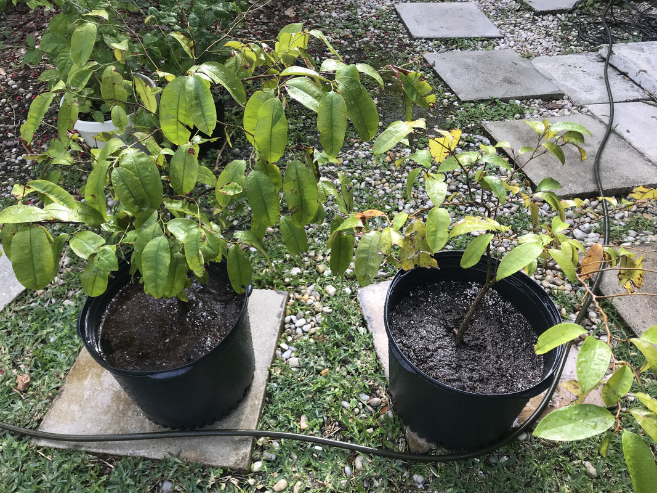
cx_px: 328
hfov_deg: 63.4
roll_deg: +0.4
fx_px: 531
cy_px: 246
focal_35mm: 28
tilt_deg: -43.9
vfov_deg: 49.7
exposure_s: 1/308
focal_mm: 3.99
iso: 20
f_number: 1.8
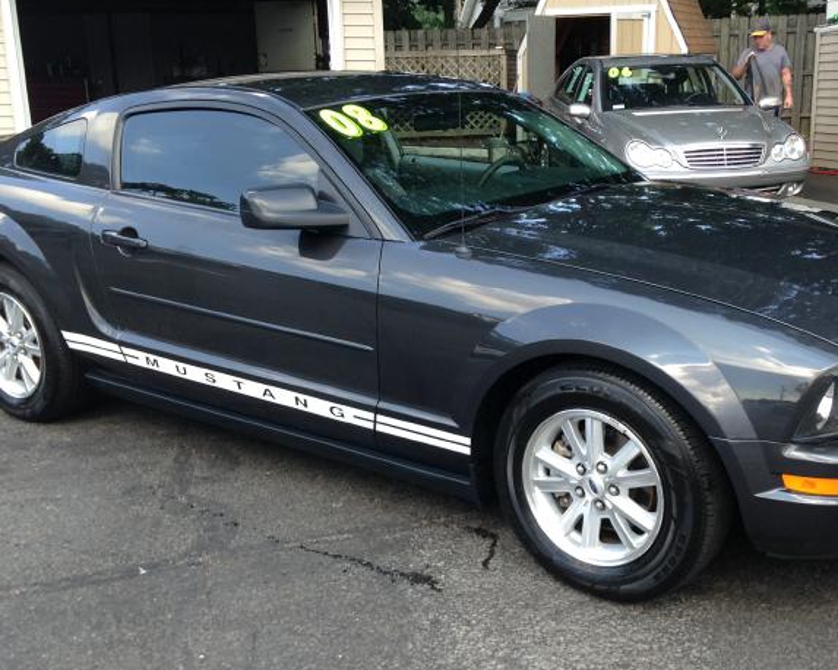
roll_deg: +1.9
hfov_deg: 41.0
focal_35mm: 45
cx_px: 491
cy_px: 358
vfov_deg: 33.4
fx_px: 1116
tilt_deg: -14.2
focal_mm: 4.12
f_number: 2.4
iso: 50
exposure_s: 1/171
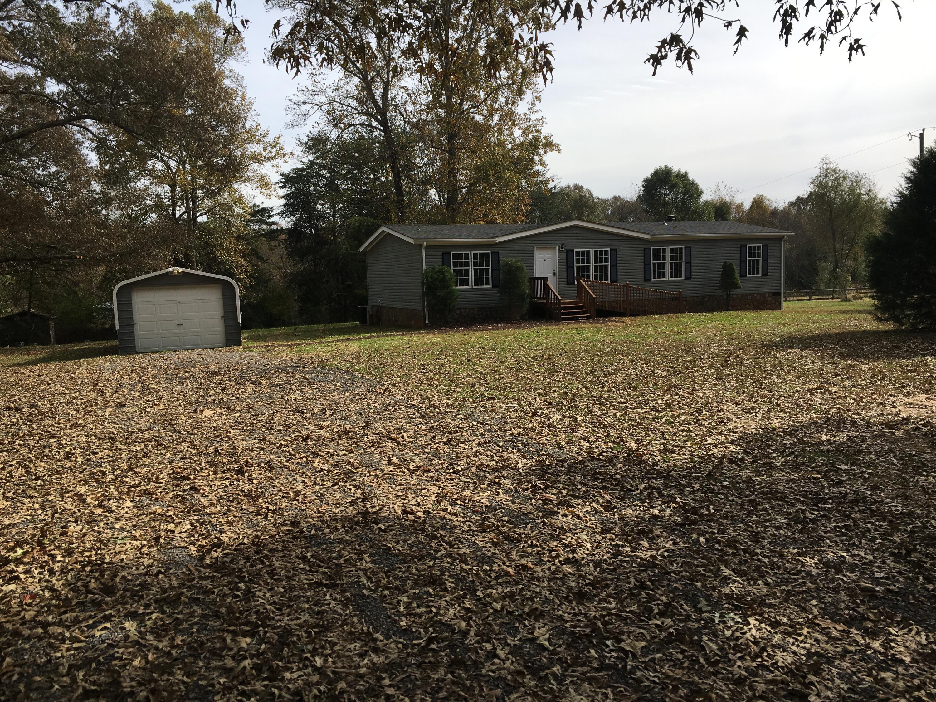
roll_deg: +1.8
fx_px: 784
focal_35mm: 29
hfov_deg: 61.7
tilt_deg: -5.4
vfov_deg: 48.2
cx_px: 468
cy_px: 351
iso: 25
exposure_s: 1/1425
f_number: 2.2
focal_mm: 4.15
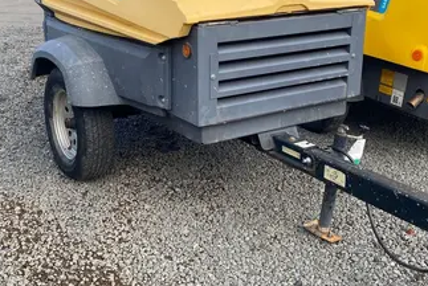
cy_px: 125
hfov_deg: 42.7
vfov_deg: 29.3
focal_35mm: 46
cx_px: 197
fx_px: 547
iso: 32
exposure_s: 1/423
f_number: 1.8
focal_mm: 4.25
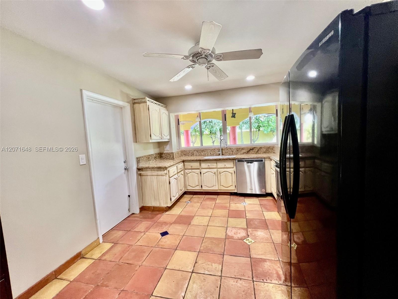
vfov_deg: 89.9
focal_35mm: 13
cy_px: 150
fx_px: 149
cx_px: 199
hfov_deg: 106.2
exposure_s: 1/60
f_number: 1.8
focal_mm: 1.57
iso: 160
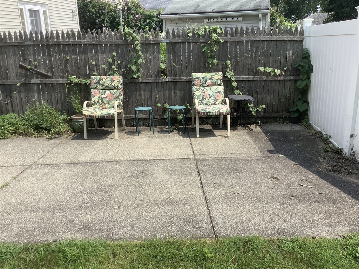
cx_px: 180
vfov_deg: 45.4
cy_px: 134
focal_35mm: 31
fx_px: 321
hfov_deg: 58.4
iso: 25
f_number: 2.4
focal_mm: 3.3
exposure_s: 1/1045
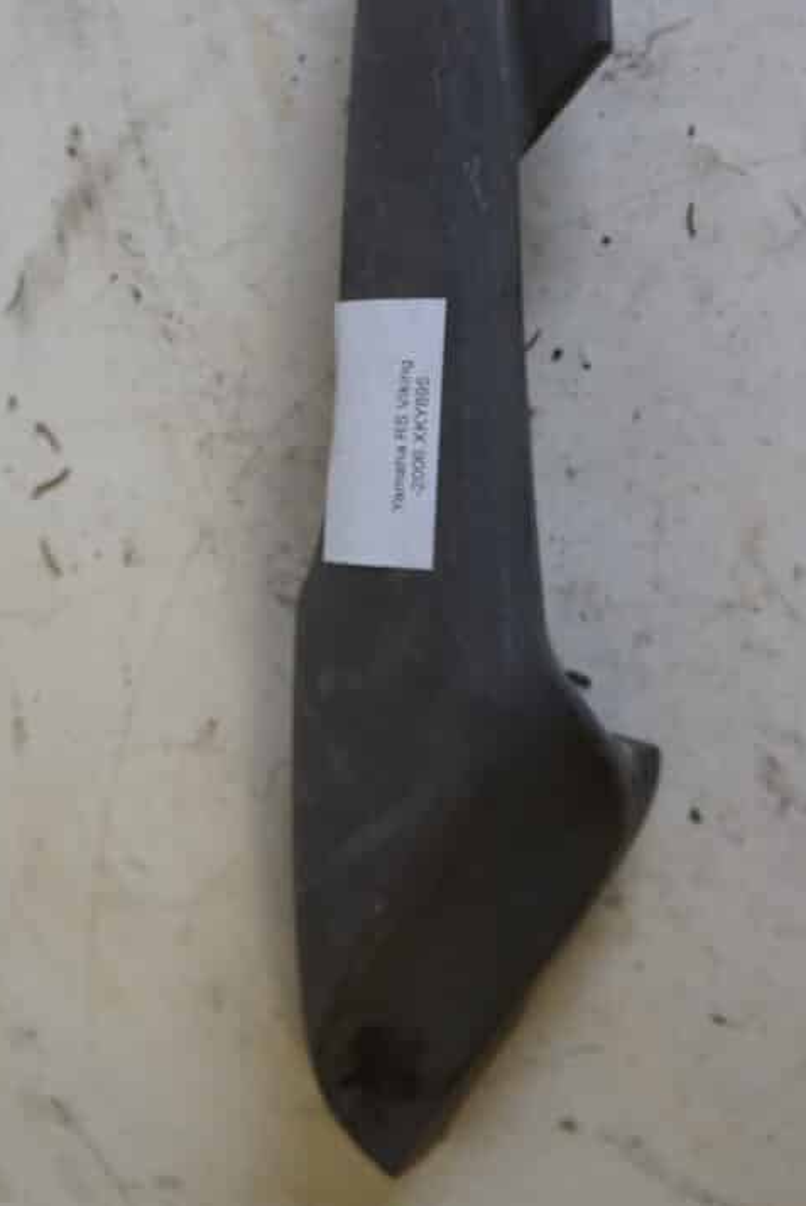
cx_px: 398
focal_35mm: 43
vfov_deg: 44.7
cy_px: 392
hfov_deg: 31.2
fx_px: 1442
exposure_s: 1/60
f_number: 4
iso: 500
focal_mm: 20
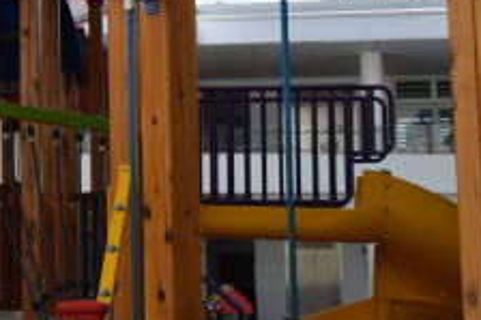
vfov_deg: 11.2
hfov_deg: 16.0
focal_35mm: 122
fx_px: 1622
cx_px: -144
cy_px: 4
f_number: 10
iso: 200
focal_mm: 27
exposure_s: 1/400
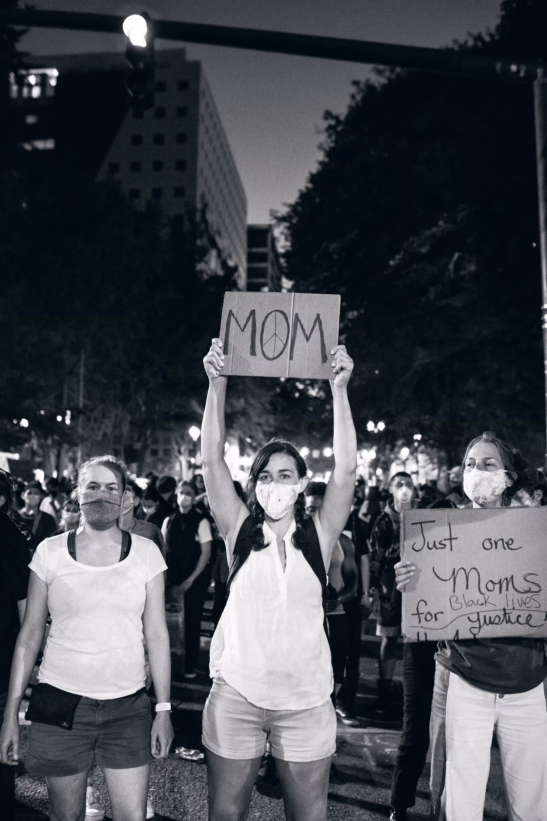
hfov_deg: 37.9
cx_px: 274
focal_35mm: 35
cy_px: 410
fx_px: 798
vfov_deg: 54.4
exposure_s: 1/100
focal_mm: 35
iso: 2500
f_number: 2.2
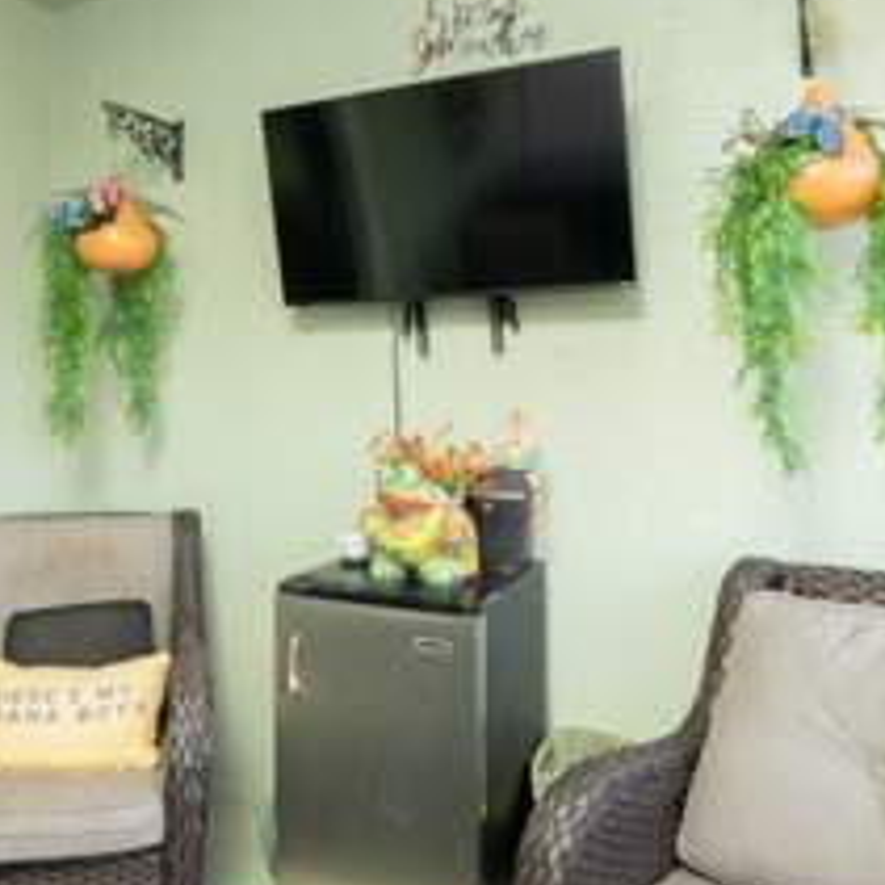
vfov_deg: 55.0
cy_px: 336
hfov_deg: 54.8
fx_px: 839
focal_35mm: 29
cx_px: 319
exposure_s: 1/125
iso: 500
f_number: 10
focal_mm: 10
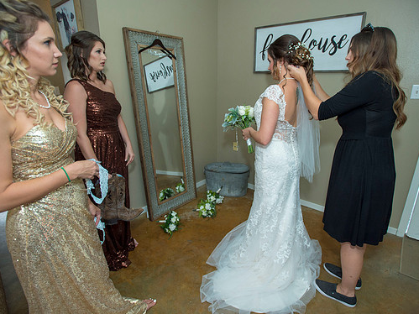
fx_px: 230
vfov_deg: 68.7
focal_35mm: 19
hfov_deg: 84.7
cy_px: 154
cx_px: 216
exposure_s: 1/200
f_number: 3.5
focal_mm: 17
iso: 1250
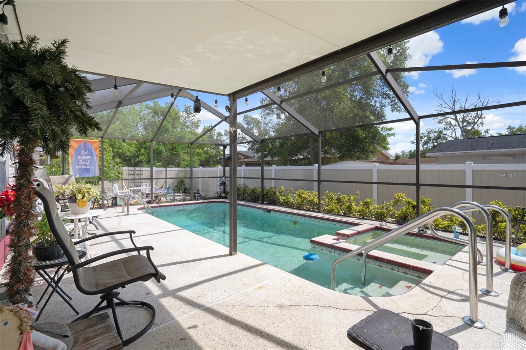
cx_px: 263
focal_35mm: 17
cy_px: 175
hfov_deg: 93.3
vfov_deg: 70.4
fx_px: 248
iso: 320
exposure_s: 1/100
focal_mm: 17
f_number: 9
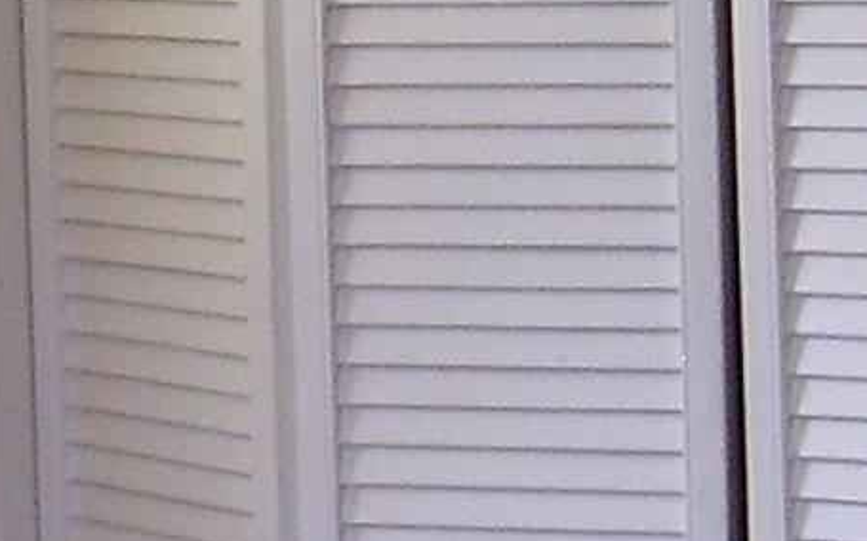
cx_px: 263
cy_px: -63
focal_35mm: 204
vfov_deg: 6.4
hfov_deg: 10.3
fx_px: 4818
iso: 125
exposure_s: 1/60
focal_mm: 5.6
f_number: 2.7
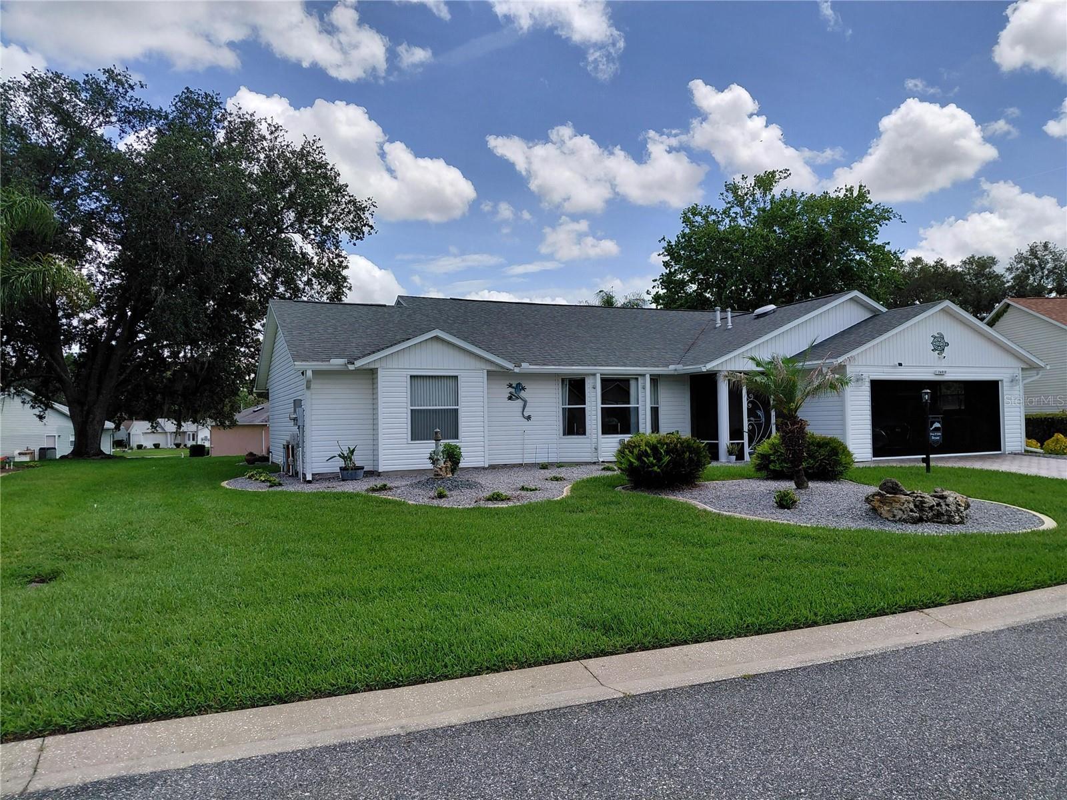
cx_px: 534
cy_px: 400
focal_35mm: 25
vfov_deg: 54.9
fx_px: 771
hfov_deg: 69.4
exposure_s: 1/3420
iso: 50
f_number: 1.8
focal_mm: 4.69
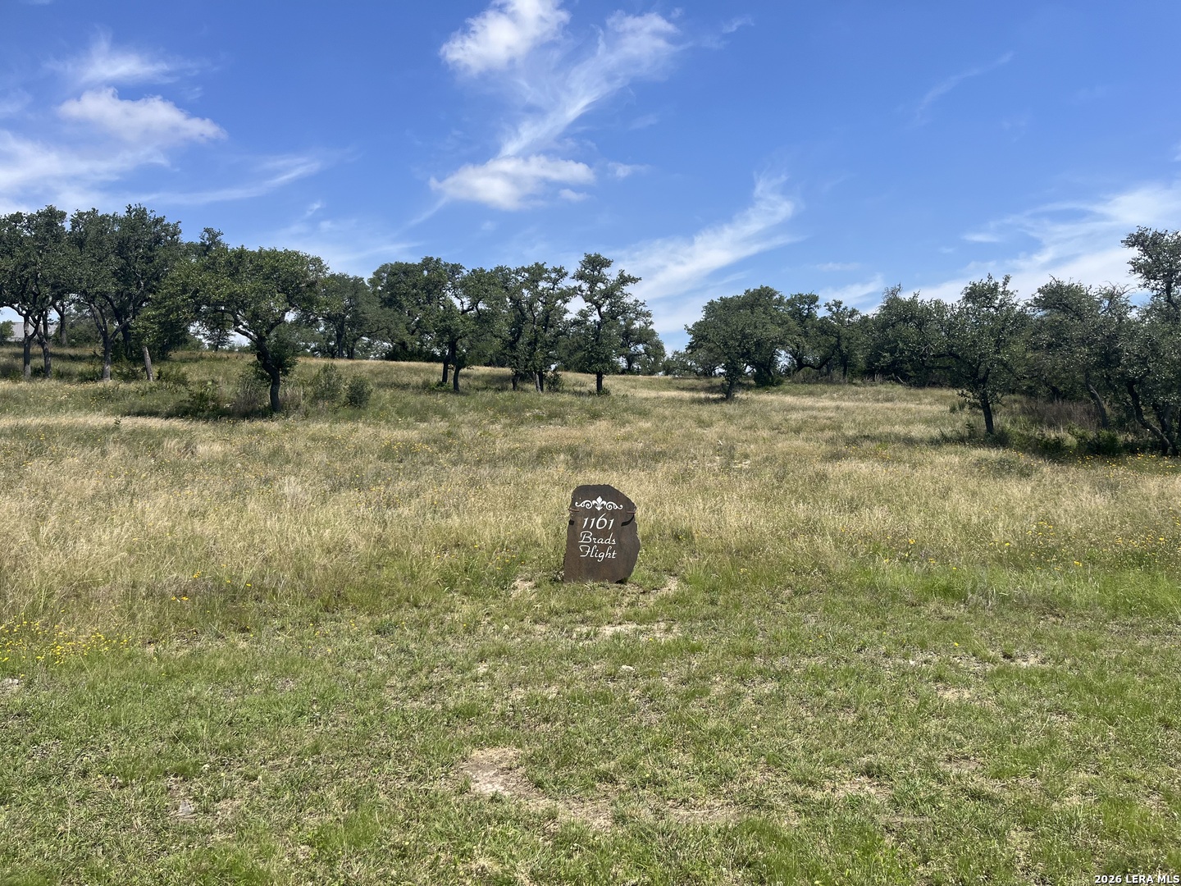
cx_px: 590
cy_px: 443
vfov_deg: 53.1
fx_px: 887
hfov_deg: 67.3
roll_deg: +1.1
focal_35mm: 26
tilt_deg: -3.1
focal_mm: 5.1
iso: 50
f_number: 1.6
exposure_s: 1/3413
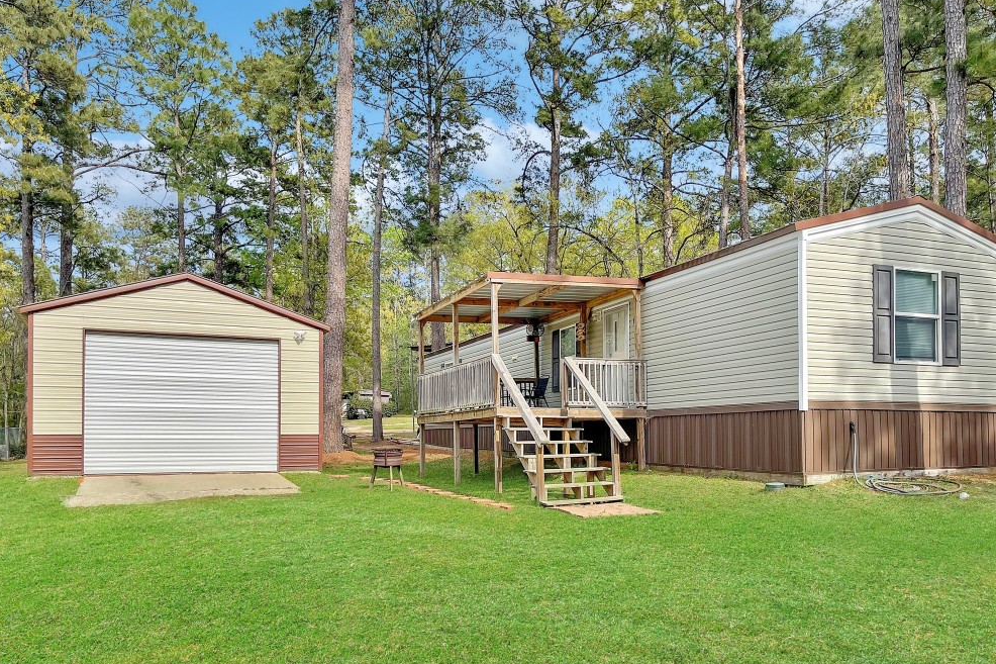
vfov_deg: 47.9
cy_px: 362
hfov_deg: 67.4
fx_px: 747
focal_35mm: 27
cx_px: 511
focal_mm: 5.1
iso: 32
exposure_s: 1/2123
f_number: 1.6
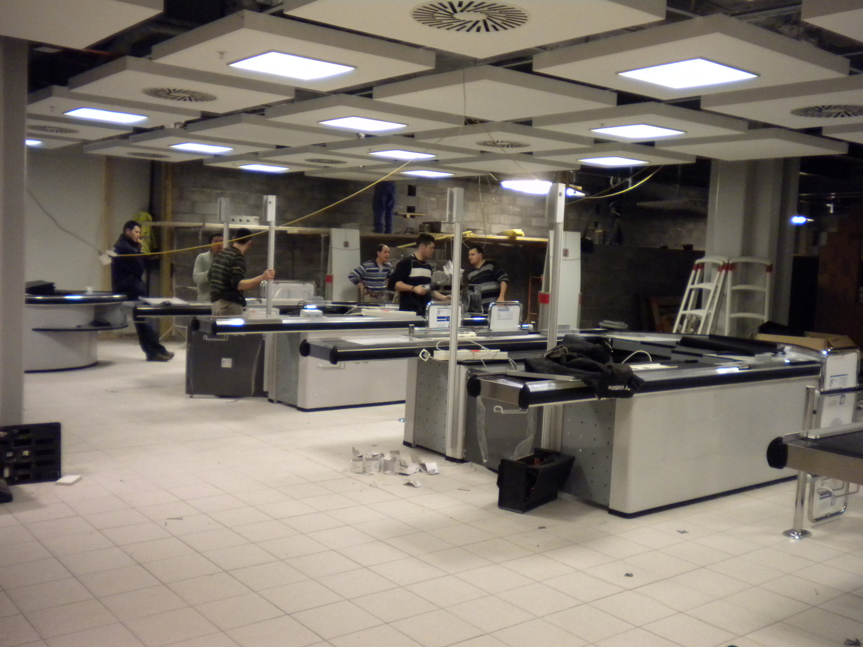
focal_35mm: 35
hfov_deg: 52.6
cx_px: 432
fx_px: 873
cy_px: 324
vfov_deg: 40.7
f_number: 3.1
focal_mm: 6.3
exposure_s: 1/81.8
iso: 400
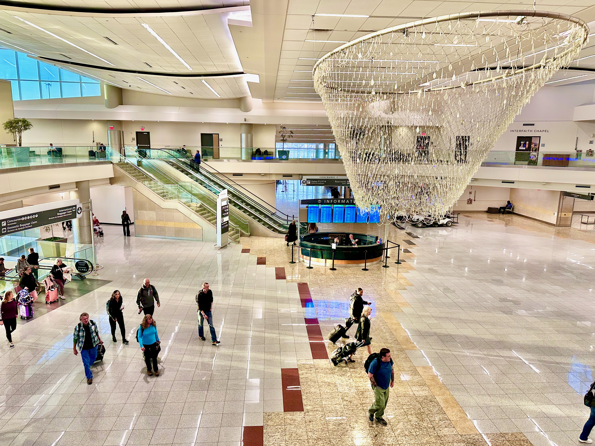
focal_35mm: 24
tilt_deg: -10.1
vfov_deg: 56.8
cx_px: 298
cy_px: 223
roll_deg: +0.6
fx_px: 413
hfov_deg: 71.6
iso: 200
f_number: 1.78
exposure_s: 1/120
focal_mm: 6.86
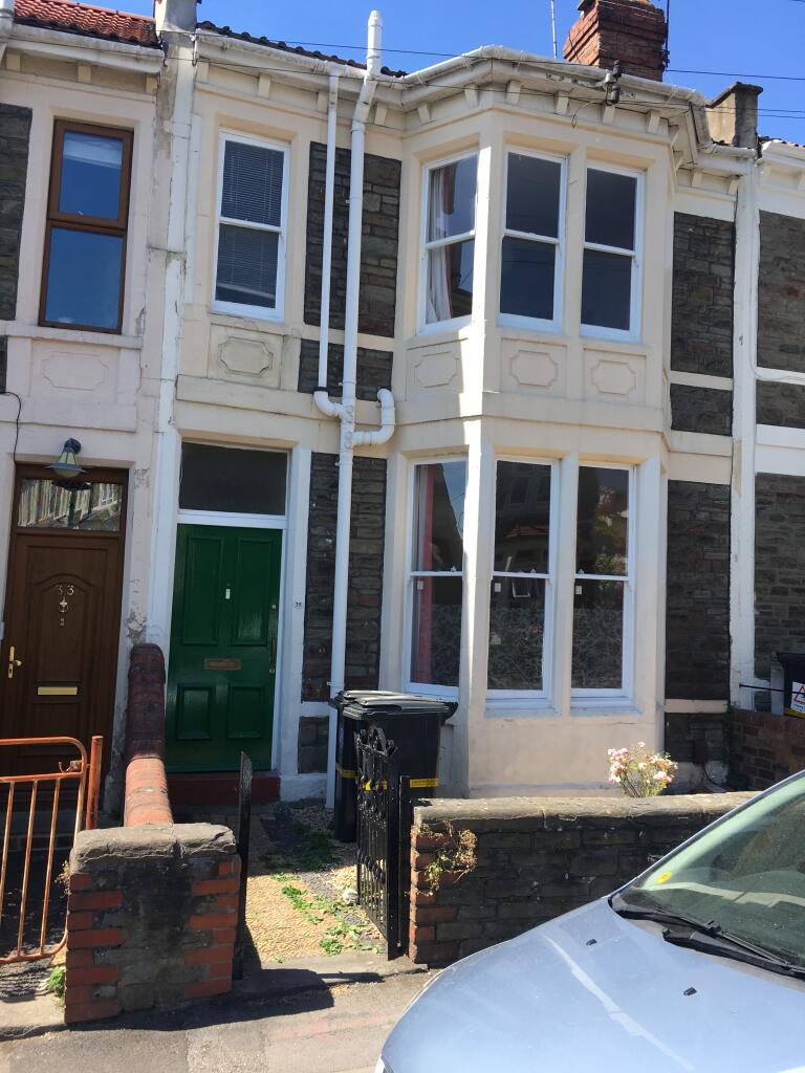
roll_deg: -3.0
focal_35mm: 29
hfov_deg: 48.2
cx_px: 402
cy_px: 536
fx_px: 899
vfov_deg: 61.7
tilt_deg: +4.1
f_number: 2.2
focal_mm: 4.15
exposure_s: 1/610
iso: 25
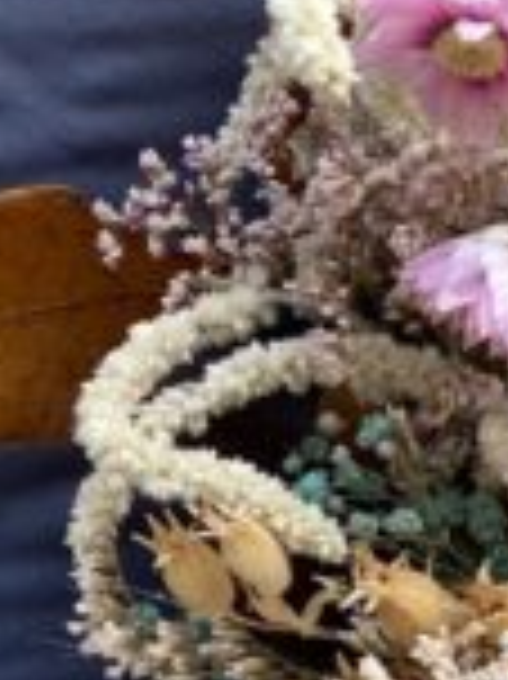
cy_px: 606
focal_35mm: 115
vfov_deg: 16.9
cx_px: 904
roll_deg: +3.9
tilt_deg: -7.0
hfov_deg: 11.9
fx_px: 2253
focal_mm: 4.25
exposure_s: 1/141
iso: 32
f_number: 1.8
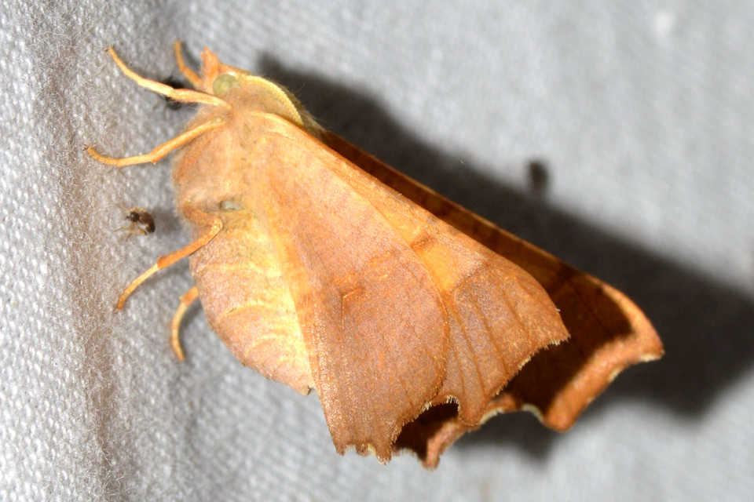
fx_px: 3141
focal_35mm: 150
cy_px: 251
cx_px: 377
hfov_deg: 13.7
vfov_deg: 9.1
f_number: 20
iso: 100
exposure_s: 1/200
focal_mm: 100
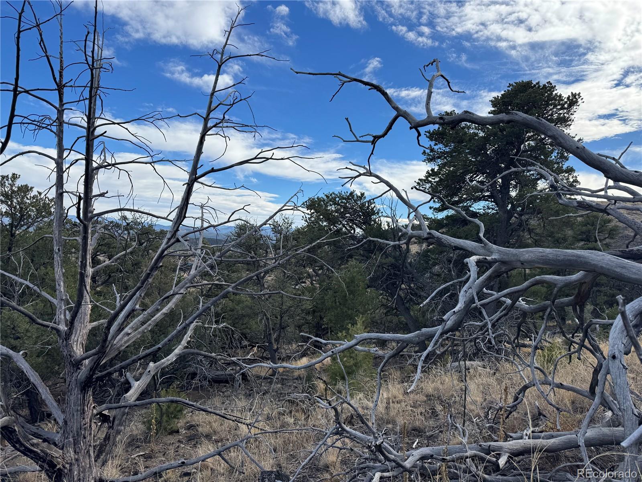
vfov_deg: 56.8
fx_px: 445
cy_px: 241
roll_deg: -1.4
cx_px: 321
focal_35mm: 24
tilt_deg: +2.8
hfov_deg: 71.6
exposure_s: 1/3802
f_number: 1.78
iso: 80
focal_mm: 6.76
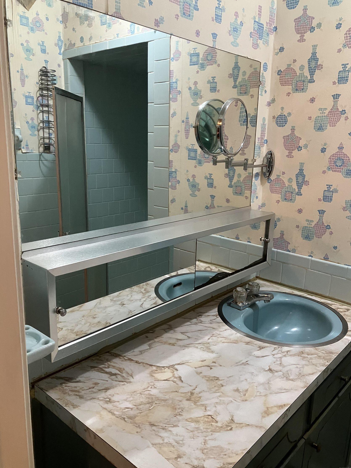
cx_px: 178
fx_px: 392
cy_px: 229
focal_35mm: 29
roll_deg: -2.1
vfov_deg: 61.7
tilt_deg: -13.1
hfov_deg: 48.2
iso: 250
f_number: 1.8
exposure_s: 1/60
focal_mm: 3.99
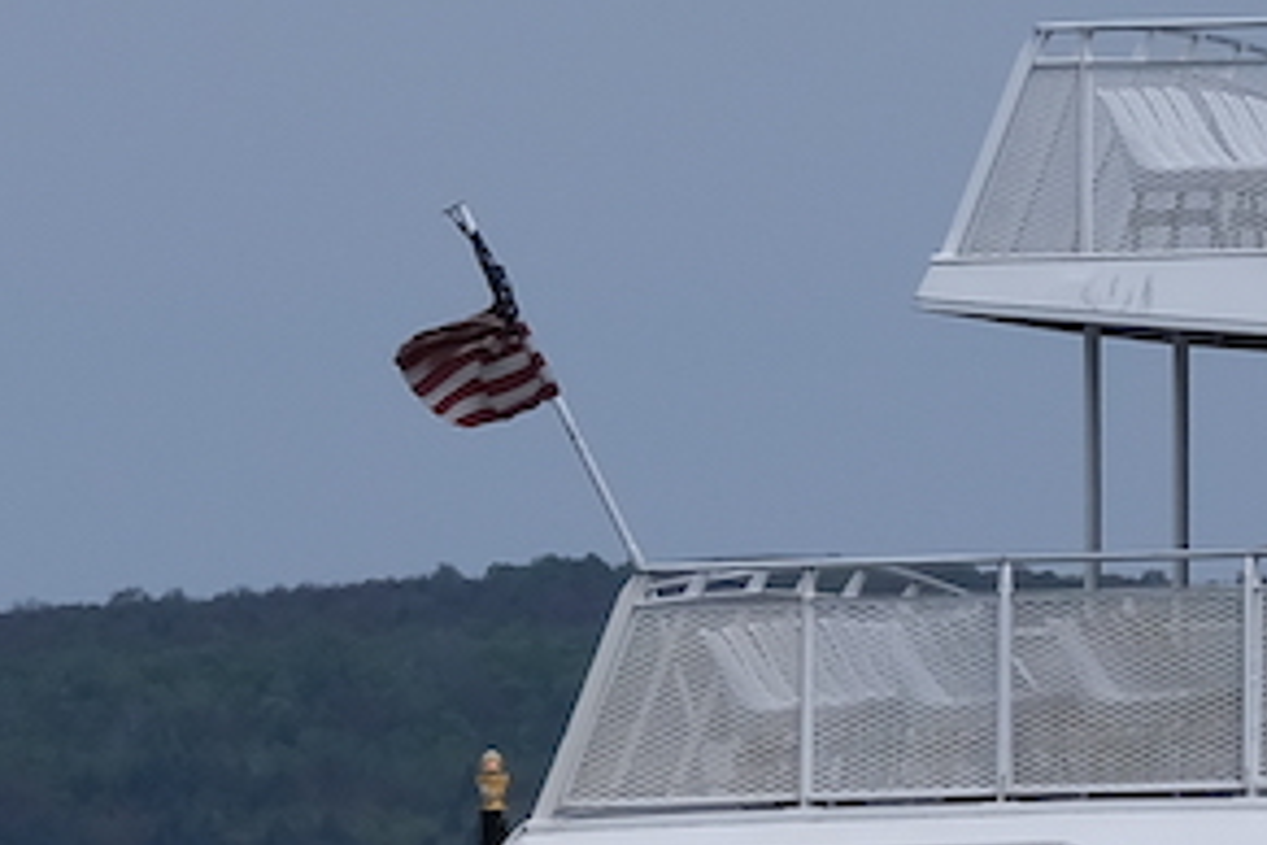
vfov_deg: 1.7
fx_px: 28329
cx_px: 2847
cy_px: 1045
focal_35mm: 805
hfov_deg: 2.5
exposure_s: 1/1400
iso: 160
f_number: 5.6
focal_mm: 83.3
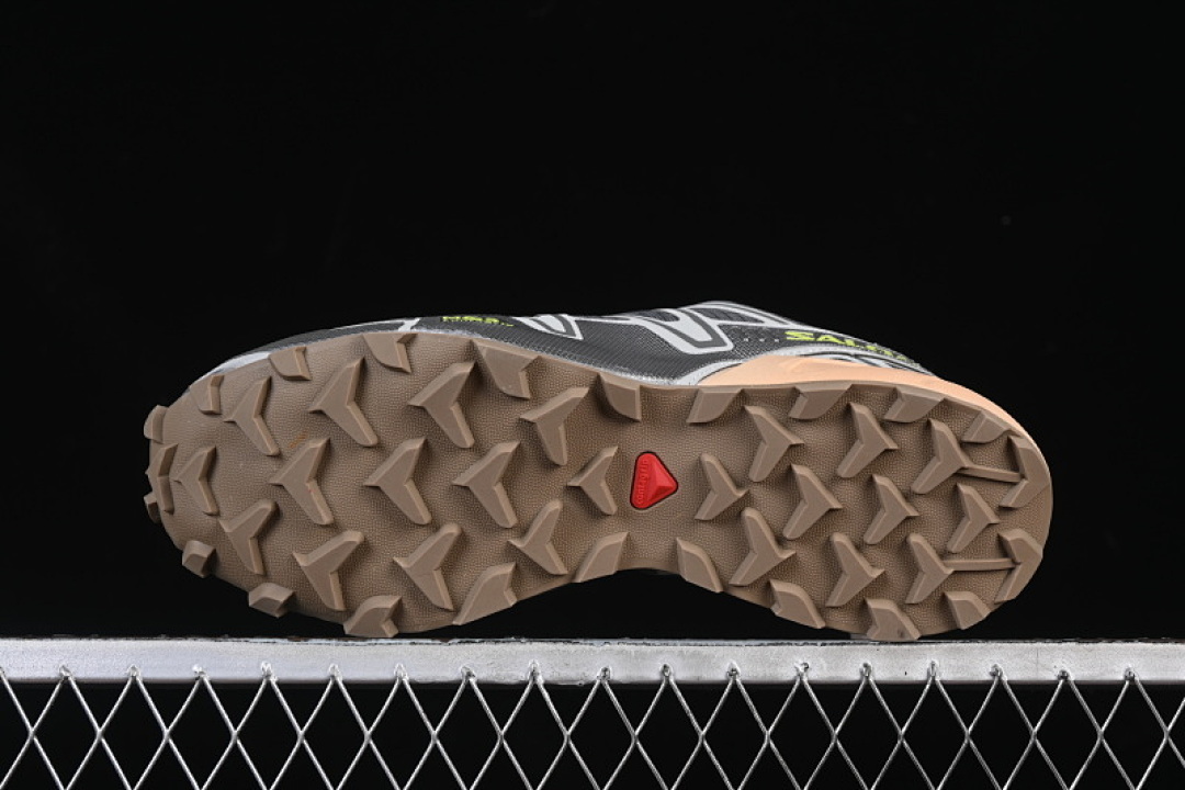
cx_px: 592
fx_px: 2469
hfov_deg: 27.0
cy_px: 395
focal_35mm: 75
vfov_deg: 18.2
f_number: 7.1
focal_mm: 50
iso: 160
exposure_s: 1/60
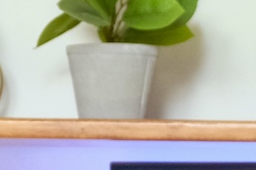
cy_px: 368
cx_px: 518
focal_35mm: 371
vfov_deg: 3.7
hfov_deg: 5.4
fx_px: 2636
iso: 1600
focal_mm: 32.5
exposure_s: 1/20
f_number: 5
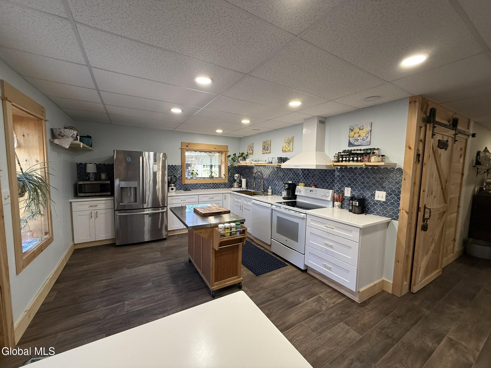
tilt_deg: -5.7
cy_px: 184
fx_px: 199
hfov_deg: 102.1
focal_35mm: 14
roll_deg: -0.5
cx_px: 246
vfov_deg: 85.7
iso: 250
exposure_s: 1/120
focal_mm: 2.22
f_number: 2.2
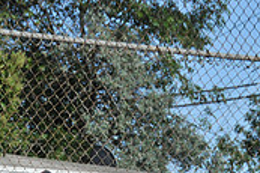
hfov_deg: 6.6
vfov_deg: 4.4
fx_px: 2251
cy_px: 273
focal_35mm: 312
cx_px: 33
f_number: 11
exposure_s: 1/250
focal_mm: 62
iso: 200
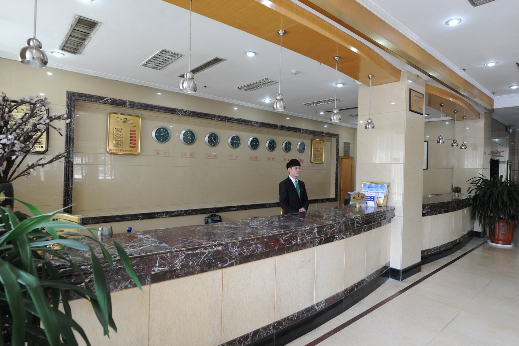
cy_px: 168
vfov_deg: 61.9
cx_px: 269
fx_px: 288
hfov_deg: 84.0
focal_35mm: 20
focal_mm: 19
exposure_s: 1/60
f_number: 5
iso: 640
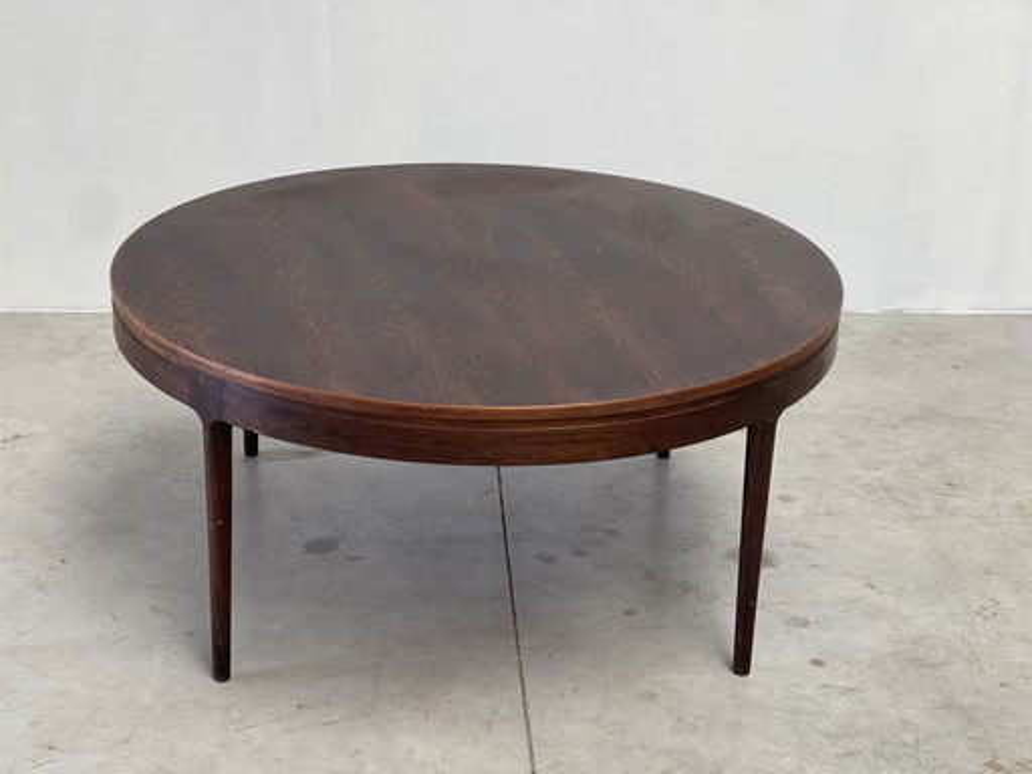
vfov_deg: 22.9
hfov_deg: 30.3
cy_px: 387
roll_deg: -1.5
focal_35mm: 64
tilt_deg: -23.7
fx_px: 1908
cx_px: 516
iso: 100
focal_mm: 7.5
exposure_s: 1/121
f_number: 2.2
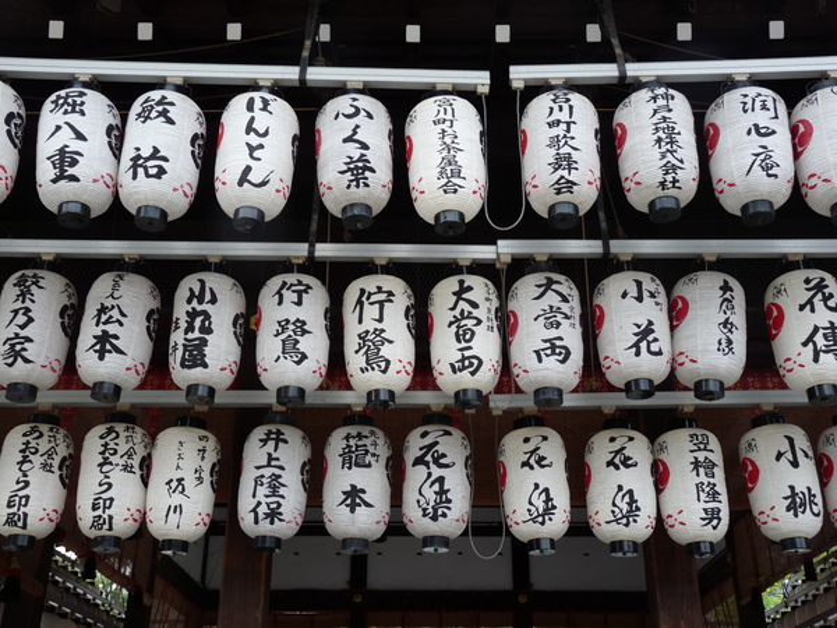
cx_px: 418
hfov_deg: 44.8
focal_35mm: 42
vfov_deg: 34.3
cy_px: 314
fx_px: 1016
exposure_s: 1/100
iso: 100
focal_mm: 7.4
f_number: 3
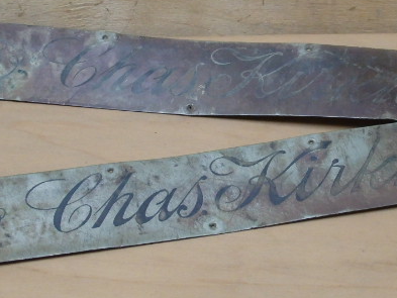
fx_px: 1010
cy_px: 114
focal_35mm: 88
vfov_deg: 16.8
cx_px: 275
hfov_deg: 22.1
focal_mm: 9.8
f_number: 4.1
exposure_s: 1/50
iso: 1000
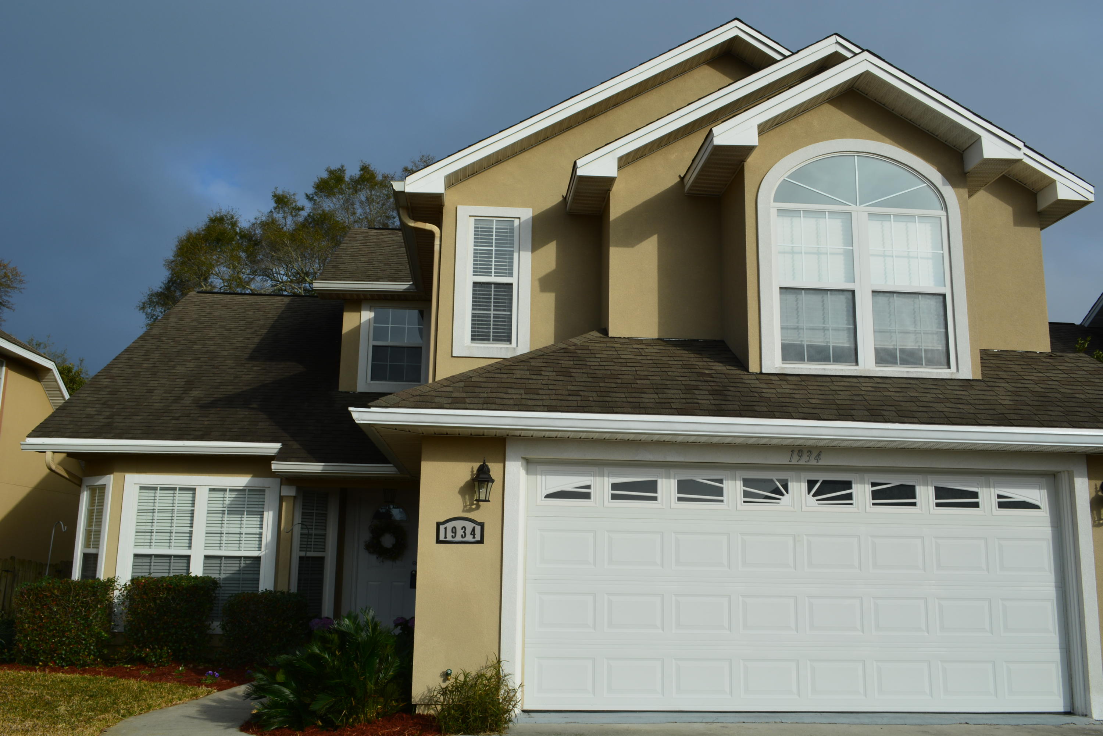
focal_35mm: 30
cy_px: 368
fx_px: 919
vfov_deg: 43.6
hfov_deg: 61.9
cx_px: 552
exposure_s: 1/160
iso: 100
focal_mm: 20
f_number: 11
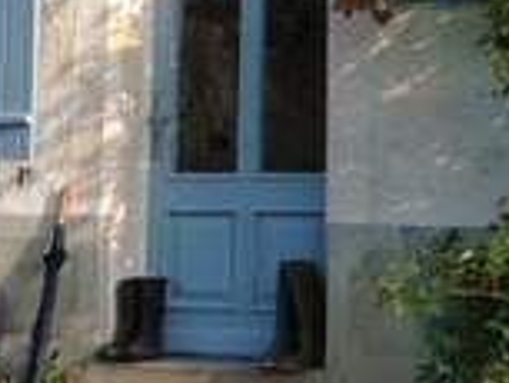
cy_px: -150
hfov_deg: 13.4
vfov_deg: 9.9
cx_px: 489
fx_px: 2148
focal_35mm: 146
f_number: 2.4
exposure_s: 1/840
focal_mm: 4.28
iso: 50
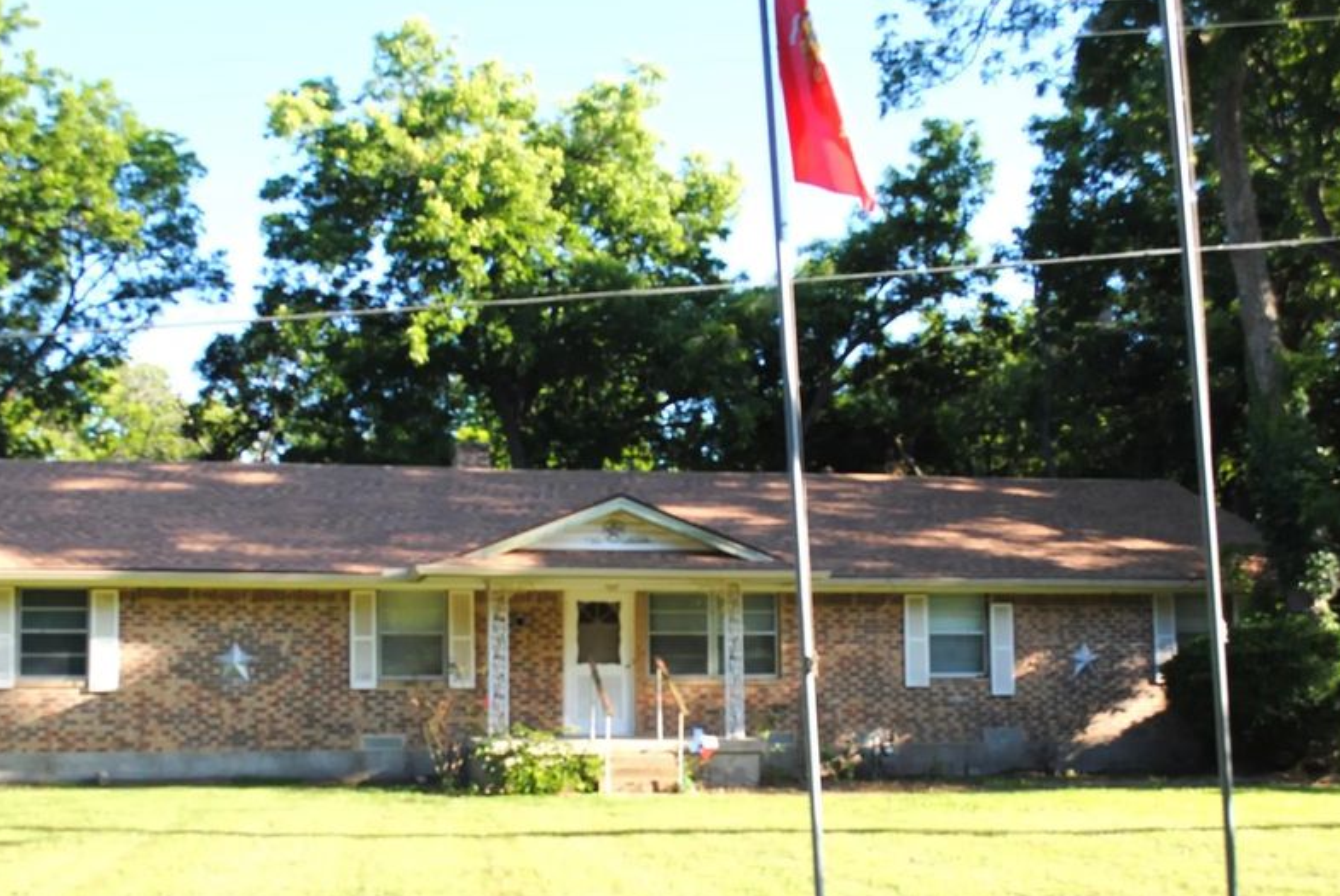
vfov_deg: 31.2
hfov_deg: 45.3
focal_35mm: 43
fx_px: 1602
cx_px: 593
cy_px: 536
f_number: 5.6
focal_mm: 22
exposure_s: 1/125
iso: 110
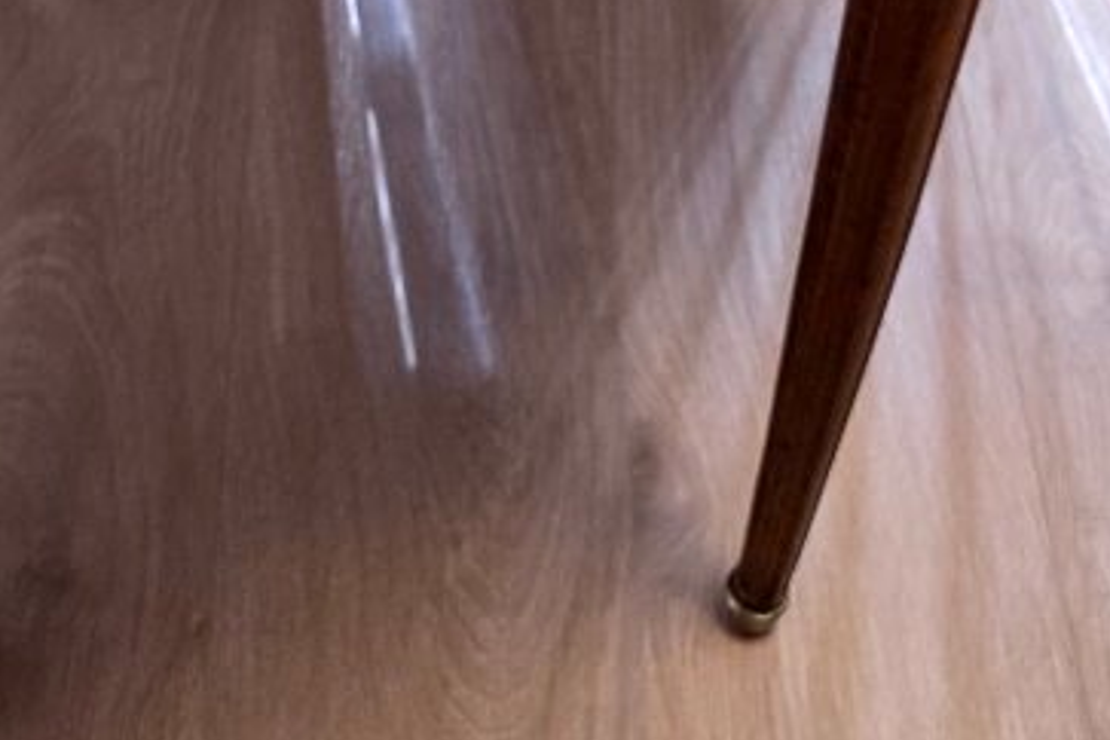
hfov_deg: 25.6
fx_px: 2436
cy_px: -483
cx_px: 394
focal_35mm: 79
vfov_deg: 15.4
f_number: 1.7
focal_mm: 6.3
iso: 250
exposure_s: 1/100
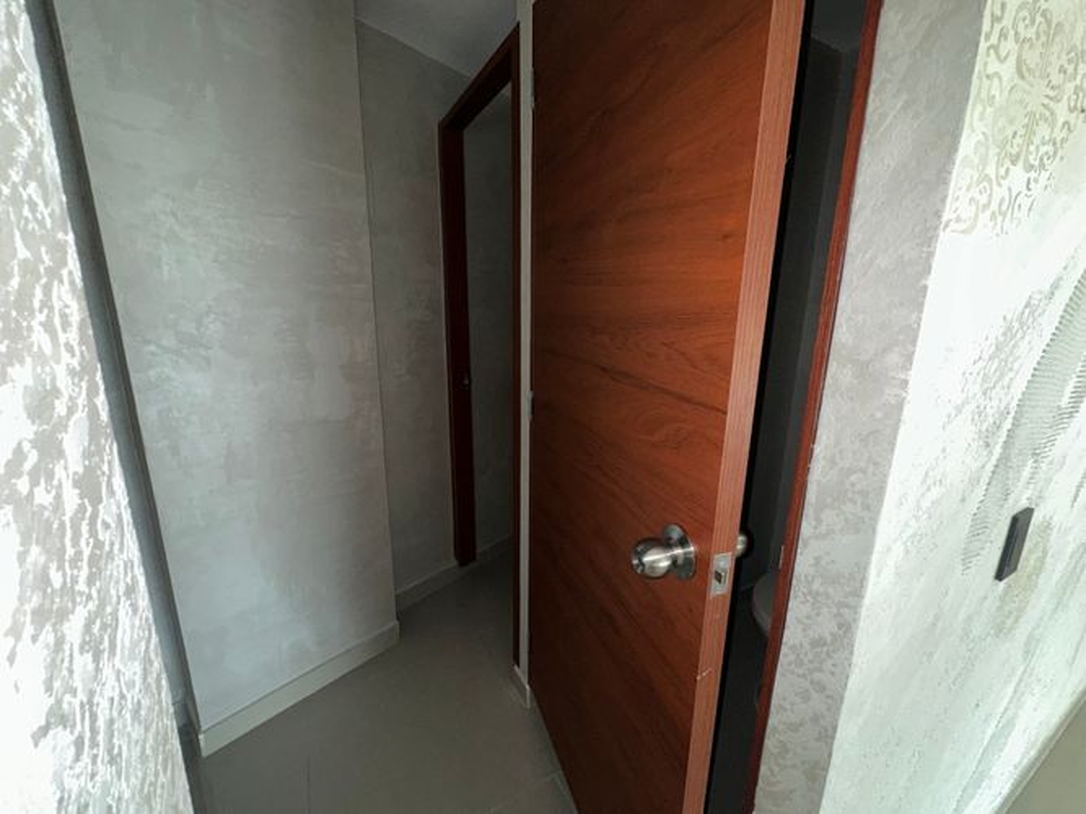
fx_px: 439
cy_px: 407
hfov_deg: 102.1
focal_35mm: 14
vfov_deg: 85.7
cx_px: 543
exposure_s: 1/60
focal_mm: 2.22
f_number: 2.2
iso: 160
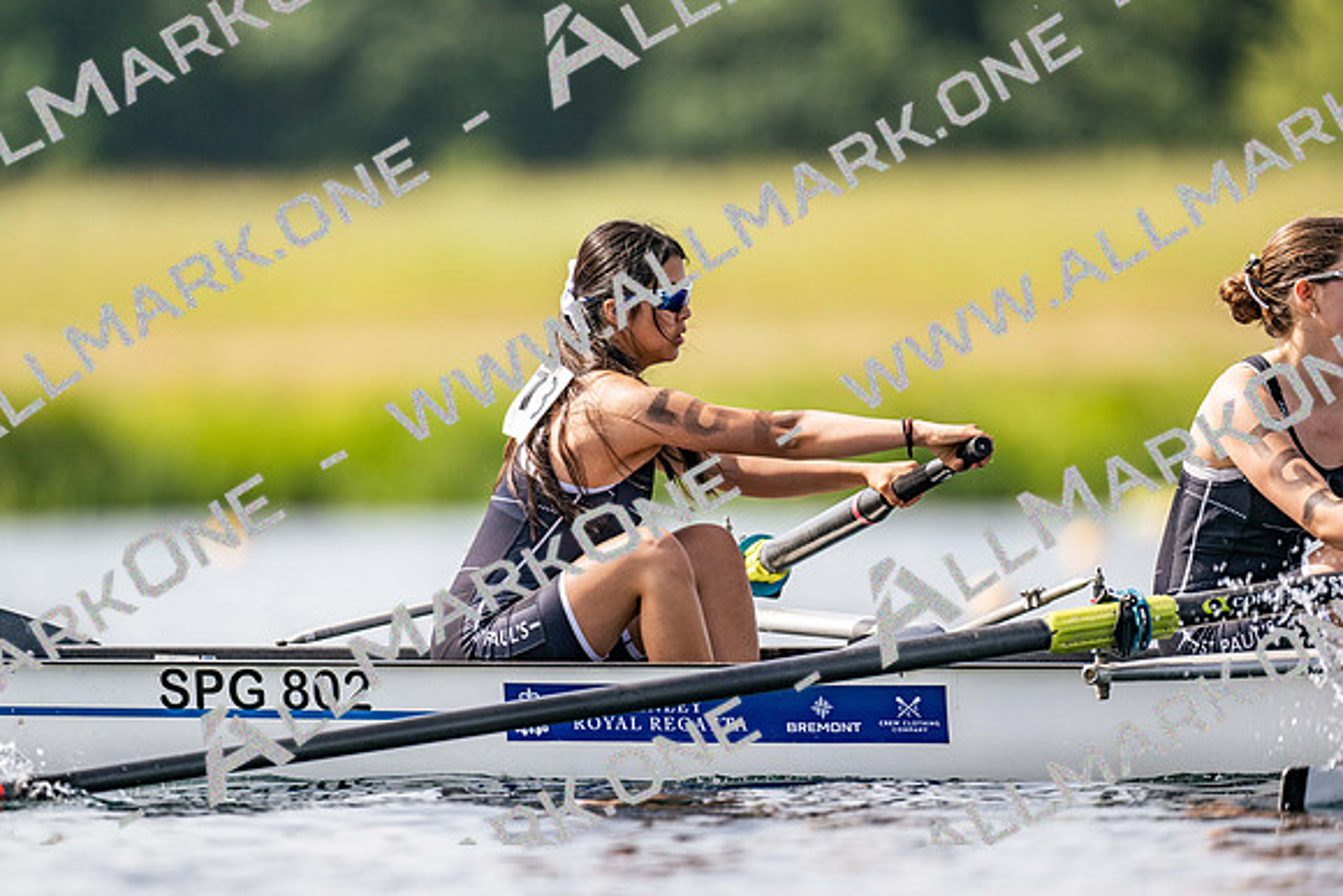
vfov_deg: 2.3
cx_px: 672
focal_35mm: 600
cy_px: 448
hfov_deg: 3.4
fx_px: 22388
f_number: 4
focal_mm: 600
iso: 250
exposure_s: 1/2500
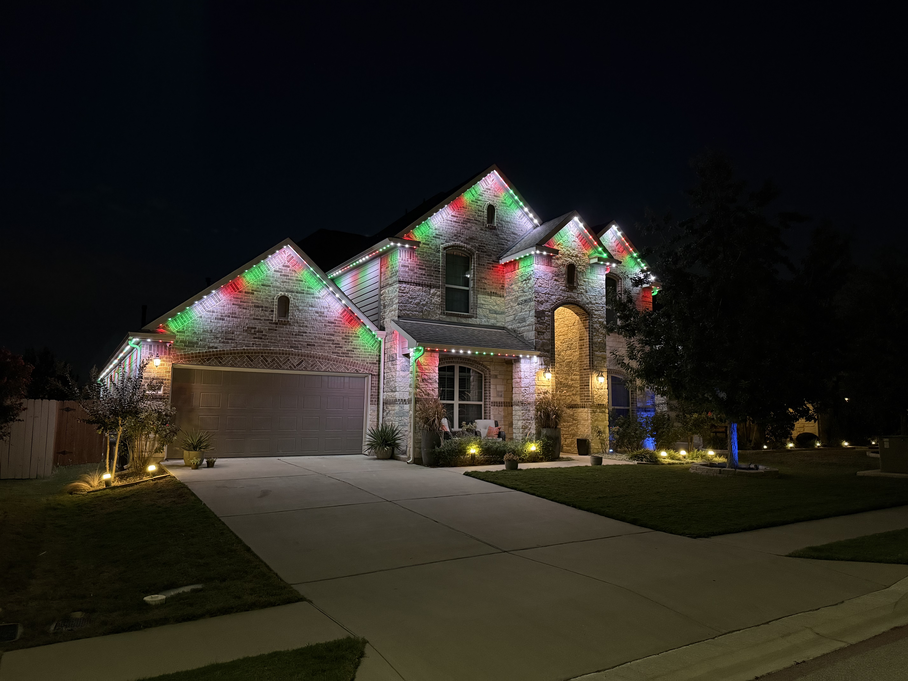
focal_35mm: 24
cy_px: 340
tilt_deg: +8.0
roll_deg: -0.8
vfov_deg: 56.8
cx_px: 454
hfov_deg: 71.6
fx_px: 630
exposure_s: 1/30
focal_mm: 6.76
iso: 1000
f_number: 1.78
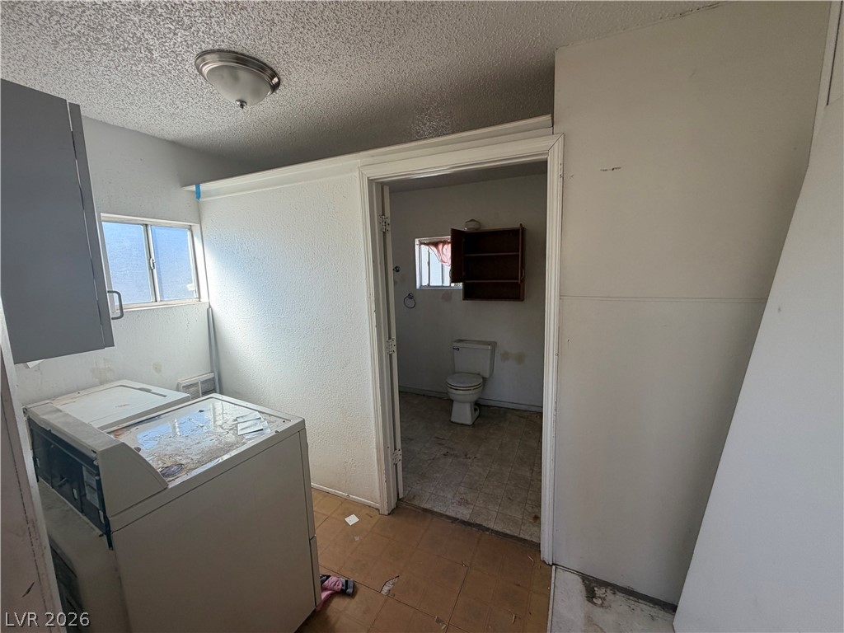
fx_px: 341
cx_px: 422
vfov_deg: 85.7
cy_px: 316
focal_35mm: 14
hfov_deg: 102.1
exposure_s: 1/121
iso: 64
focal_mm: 2.22
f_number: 2.2
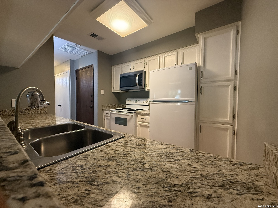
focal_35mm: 14
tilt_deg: -2.0
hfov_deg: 102.1
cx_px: 139
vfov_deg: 85.7
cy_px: 104
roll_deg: -0.6
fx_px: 112
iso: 500
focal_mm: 2.22
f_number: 2.2
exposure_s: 1/60
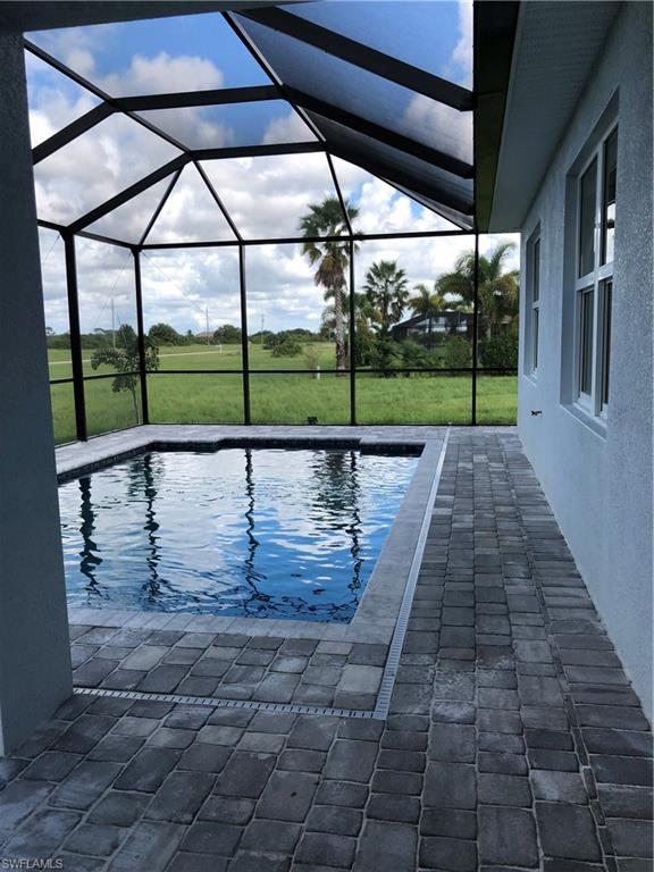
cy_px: 436
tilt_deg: -8.2
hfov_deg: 49.7
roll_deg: +2.3
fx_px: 705
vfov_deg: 63.4
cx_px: 327
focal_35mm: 28
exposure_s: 1/600
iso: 20
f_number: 1.8
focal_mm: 3.99
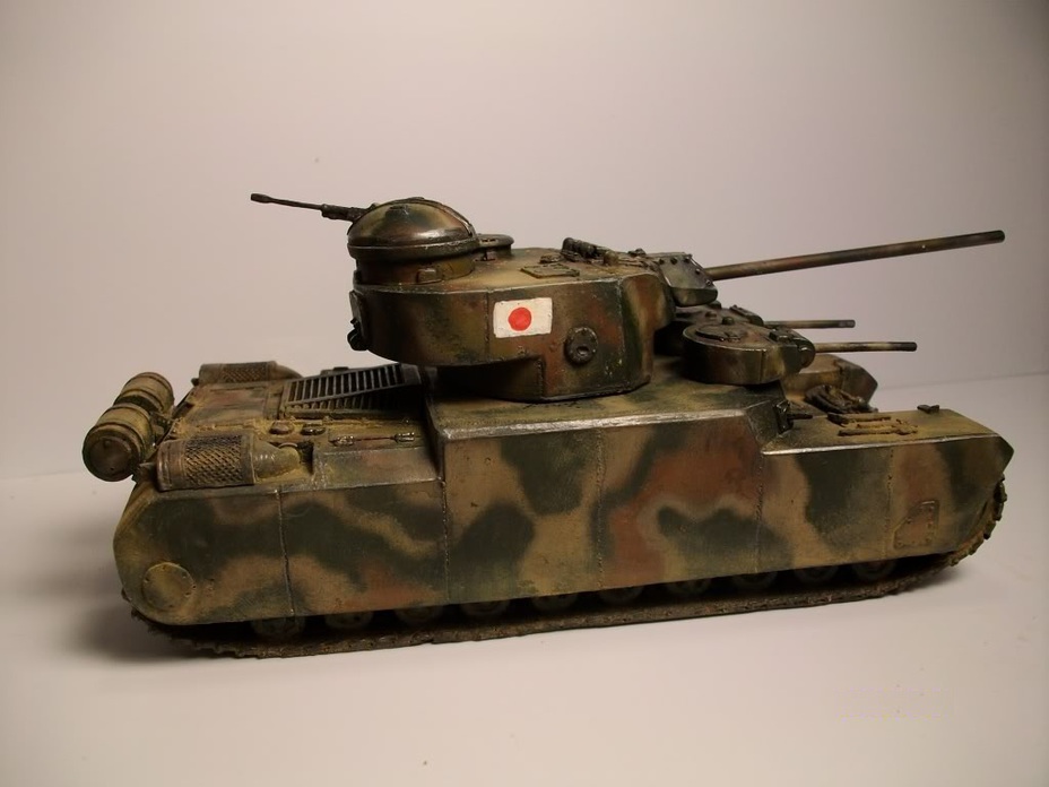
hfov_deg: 56.8
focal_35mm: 32
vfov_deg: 44.2
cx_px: 524
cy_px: 394
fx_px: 970
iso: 80
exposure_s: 1/97.5
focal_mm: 5.7
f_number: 2.9
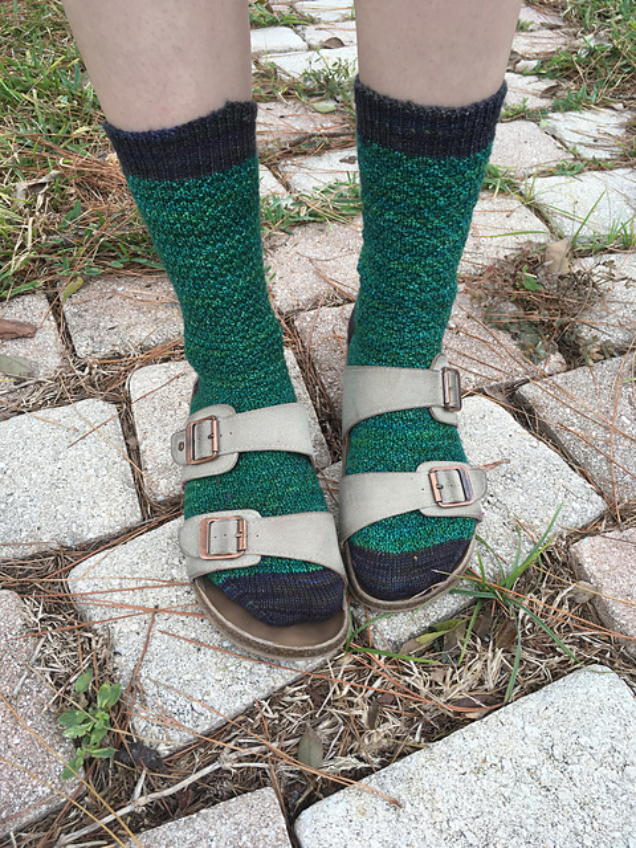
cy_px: 424
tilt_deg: -41.0
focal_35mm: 29
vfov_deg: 61.7
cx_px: 318
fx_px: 710
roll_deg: +0.1
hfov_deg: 48.2
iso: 32
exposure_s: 1/120
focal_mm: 4.15
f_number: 2.2
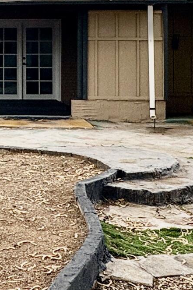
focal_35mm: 66
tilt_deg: +1.1
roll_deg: +0.4
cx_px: -87
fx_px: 531
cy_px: 43
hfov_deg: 18.5
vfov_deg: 29.5
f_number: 2.2
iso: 50
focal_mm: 2.22
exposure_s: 1/1709
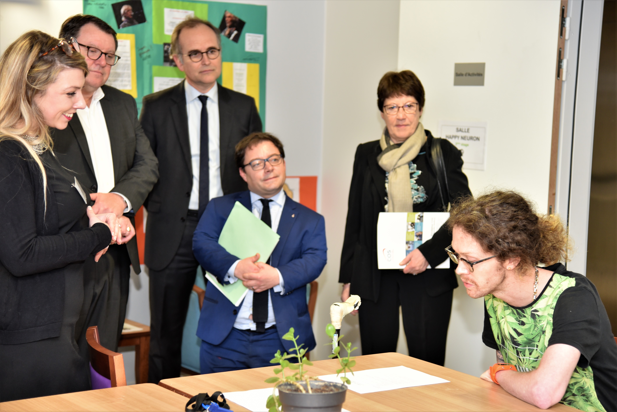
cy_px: 206
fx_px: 1131
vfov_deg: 20.6
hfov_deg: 30.5
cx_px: 308
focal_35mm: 66
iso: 900
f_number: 4
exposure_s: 1/60
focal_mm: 66
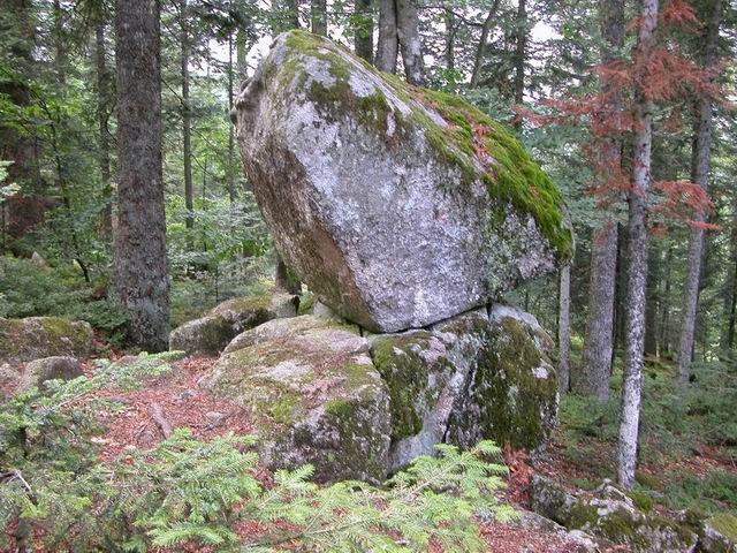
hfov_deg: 50.1
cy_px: 276
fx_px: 788
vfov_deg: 38.7
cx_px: 368
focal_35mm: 37
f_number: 2.8
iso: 100
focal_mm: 9.5
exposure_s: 1/37.7
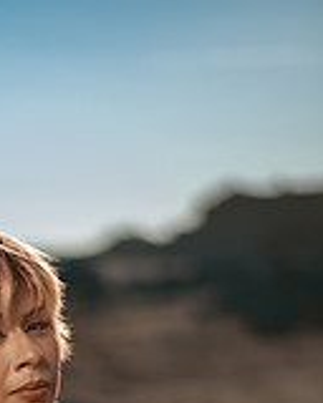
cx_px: -10
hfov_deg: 10.0
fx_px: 1828
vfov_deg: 12.2
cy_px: 539
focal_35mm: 153
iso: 50
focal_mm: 58
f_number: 1.4
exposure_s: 1/8000
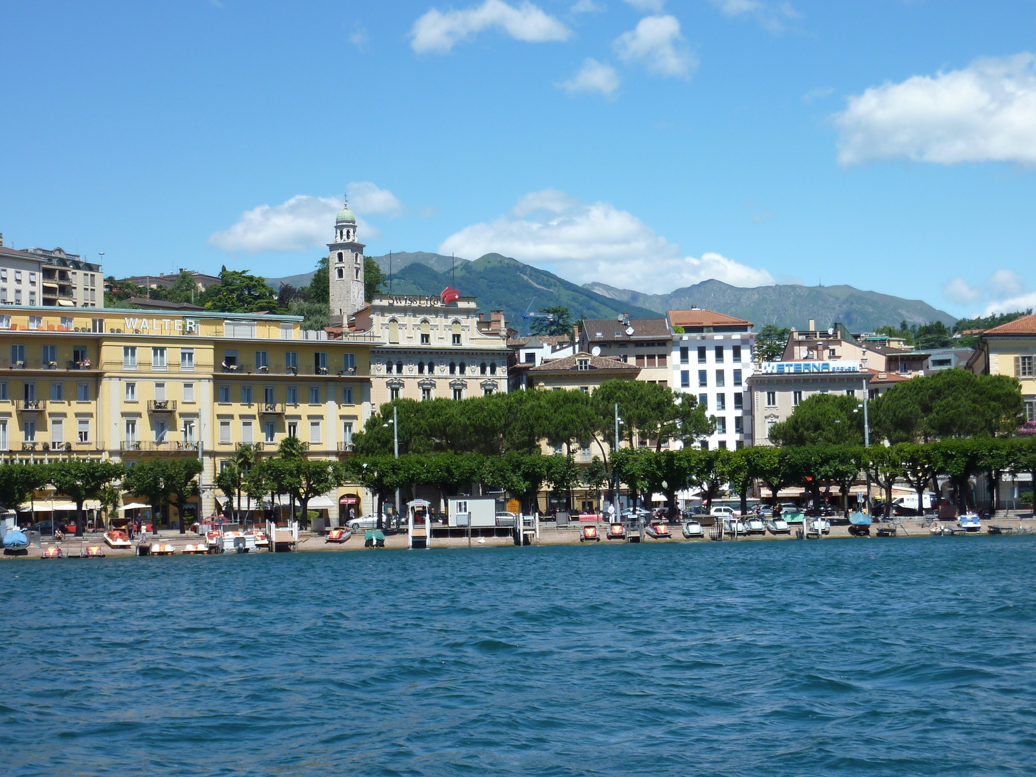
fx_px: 1885
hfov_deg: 30.7
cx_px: 518
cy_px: 388
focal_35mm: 63
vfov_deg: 23.3
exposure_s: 1/500
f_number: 5
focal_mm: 10.3
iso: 80
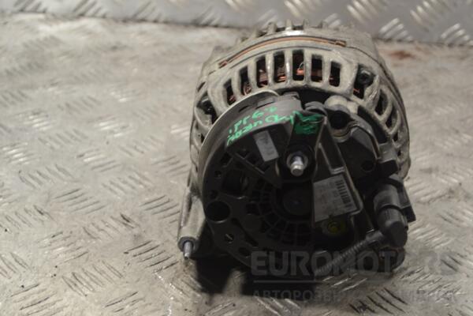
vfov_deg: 16.6
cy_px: 158
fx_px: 1084
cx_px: 236
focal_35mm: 82
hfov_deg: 24.6
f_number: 5.6
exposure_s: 1/30
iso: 320
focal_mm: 55
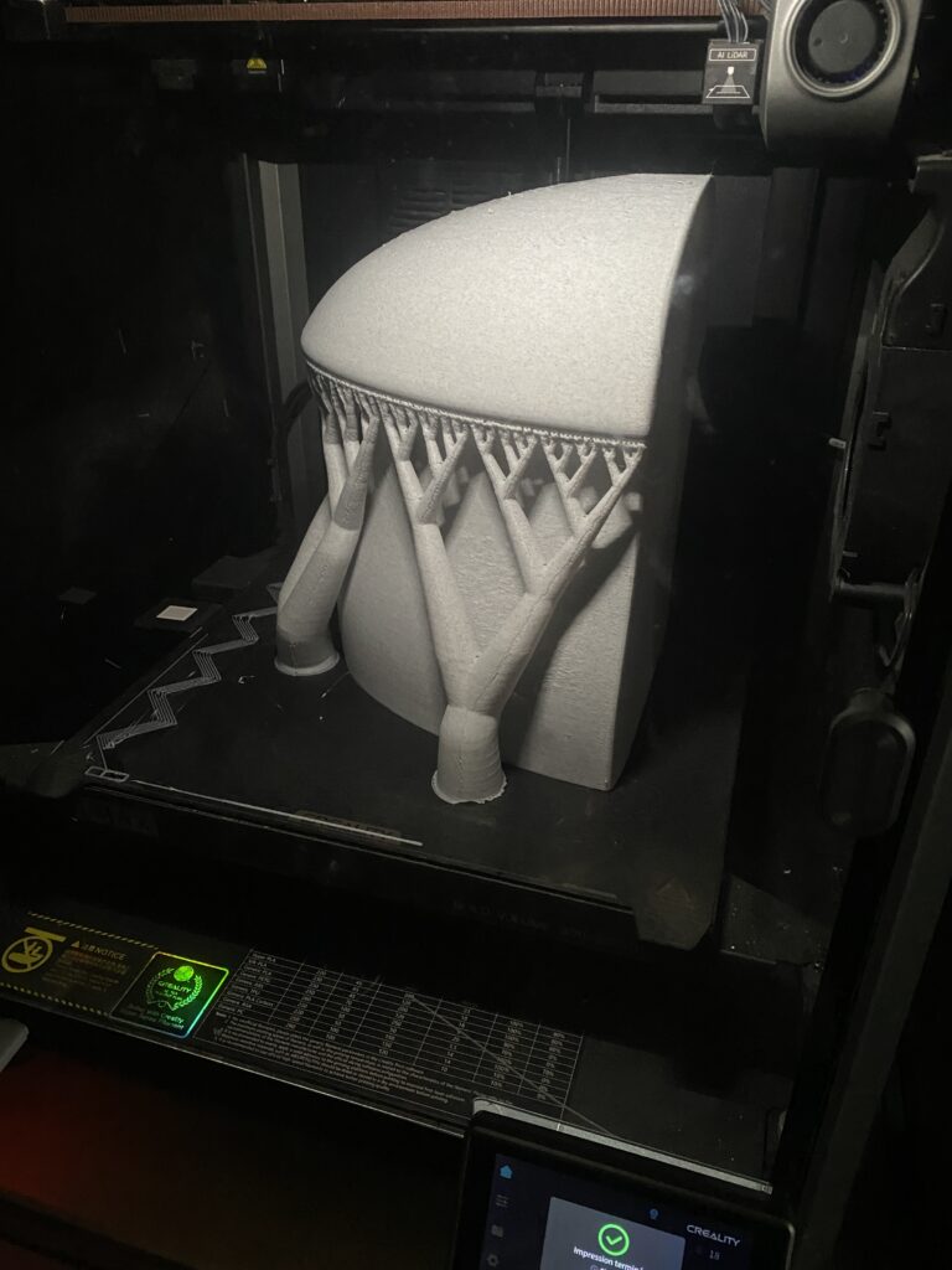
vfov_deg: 67.3
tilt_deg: -28.6
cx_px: 476
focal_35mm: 26
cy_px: 635
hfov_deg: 53.1
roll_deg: -0.1
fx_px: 953
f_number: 1.8
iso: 640
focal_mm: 4.25
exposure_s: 1/25
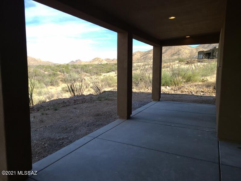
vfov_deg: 53.1
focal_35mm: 26
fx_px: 181
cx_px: 120
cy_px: 90
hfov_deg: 67.3
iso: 40
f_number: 1.8
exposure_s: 1/798
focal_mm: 5.4
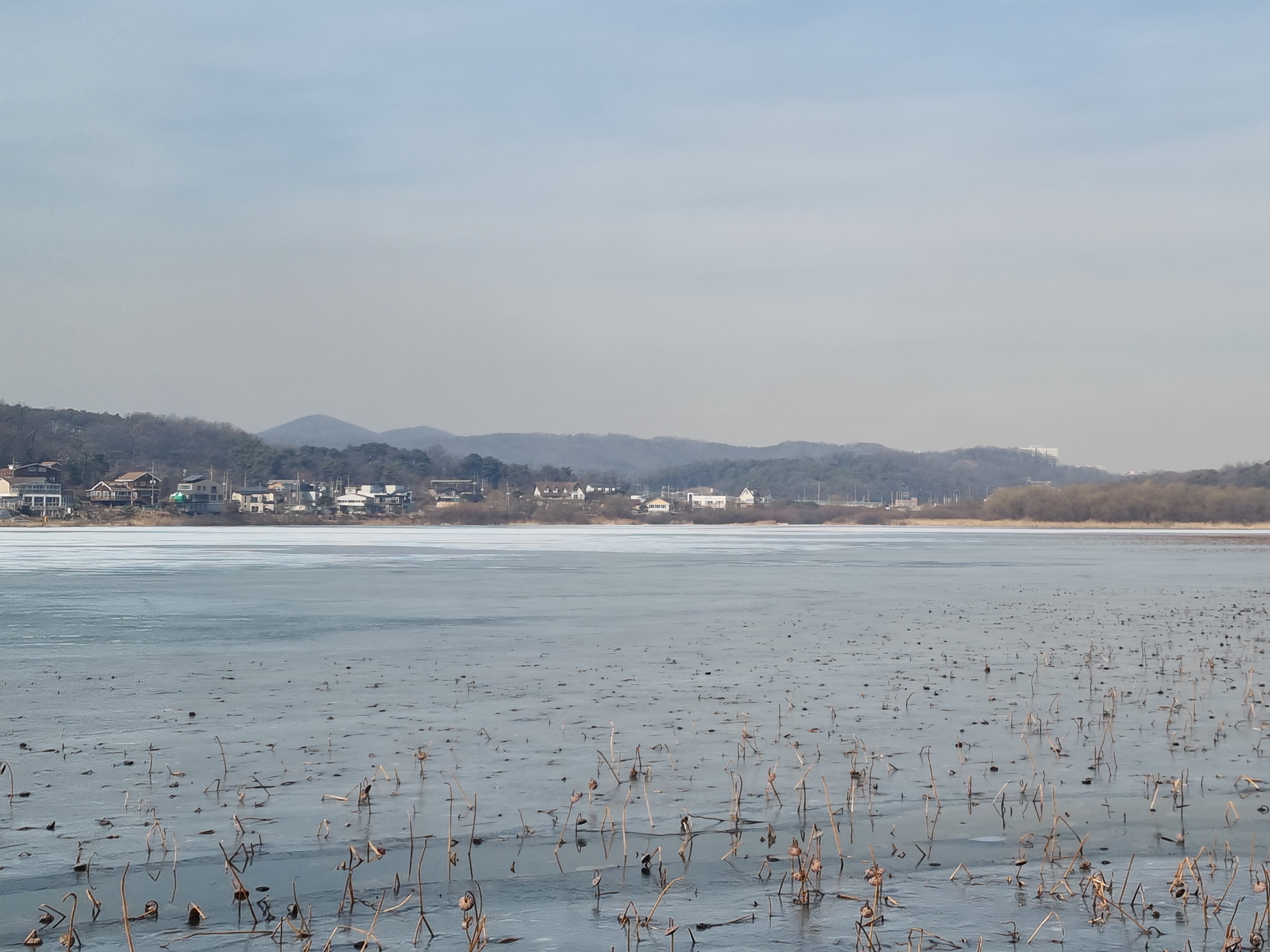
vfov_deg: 39.6
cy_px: 422
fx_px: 1321
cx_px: 806
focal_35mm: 36
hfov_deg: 50.8
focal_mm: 5.4
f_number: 1.8
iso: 50
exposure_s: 1/3937
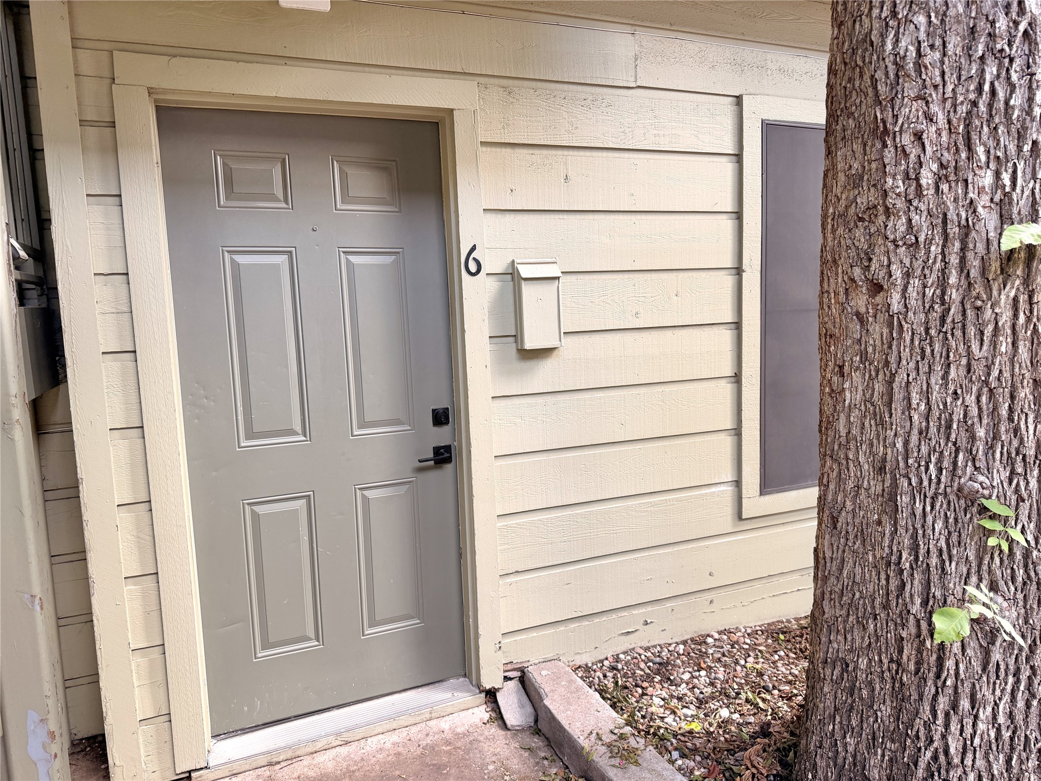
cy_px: 390
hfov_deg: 71.6
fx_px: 722
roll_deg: +1.5
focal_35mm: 24
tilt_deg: -7.2
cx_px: 520
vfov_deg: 56.8
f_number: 1.78
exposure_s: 1/121
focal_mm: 6.76
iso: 100
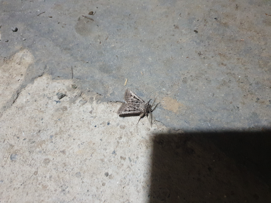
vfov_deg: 53.1
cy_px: 102
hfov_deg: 67.3
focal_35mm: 26
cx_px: 136
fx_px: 204
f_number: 1.5
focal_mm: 4.3
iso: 400
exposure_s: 1/25
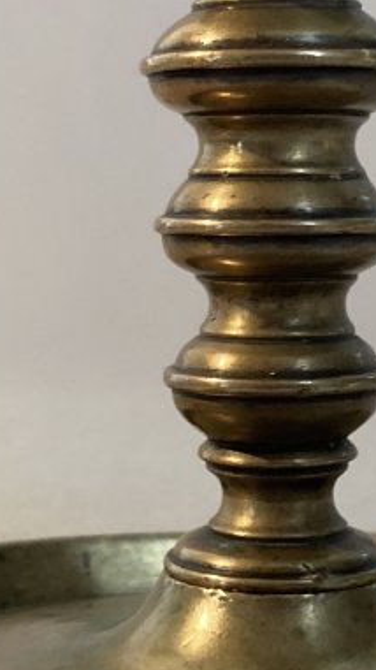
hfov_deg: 12.6
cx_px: 262
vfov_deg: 22.2
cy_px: 267
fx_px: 1703
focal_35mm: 96
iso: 160
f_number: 1.8
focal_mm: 3.99
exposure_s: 1/50
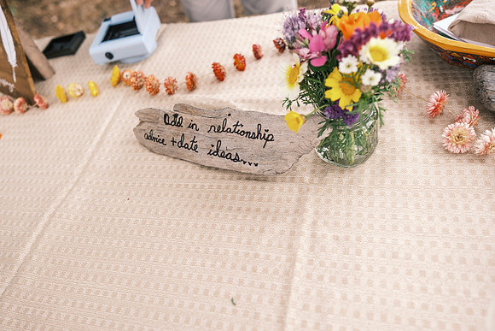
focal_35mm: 27
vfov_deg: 48.0
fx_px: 371
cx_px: 248
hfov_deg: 67.4
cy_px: 166
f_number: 2
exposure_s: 1/250
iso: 500
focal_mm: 18
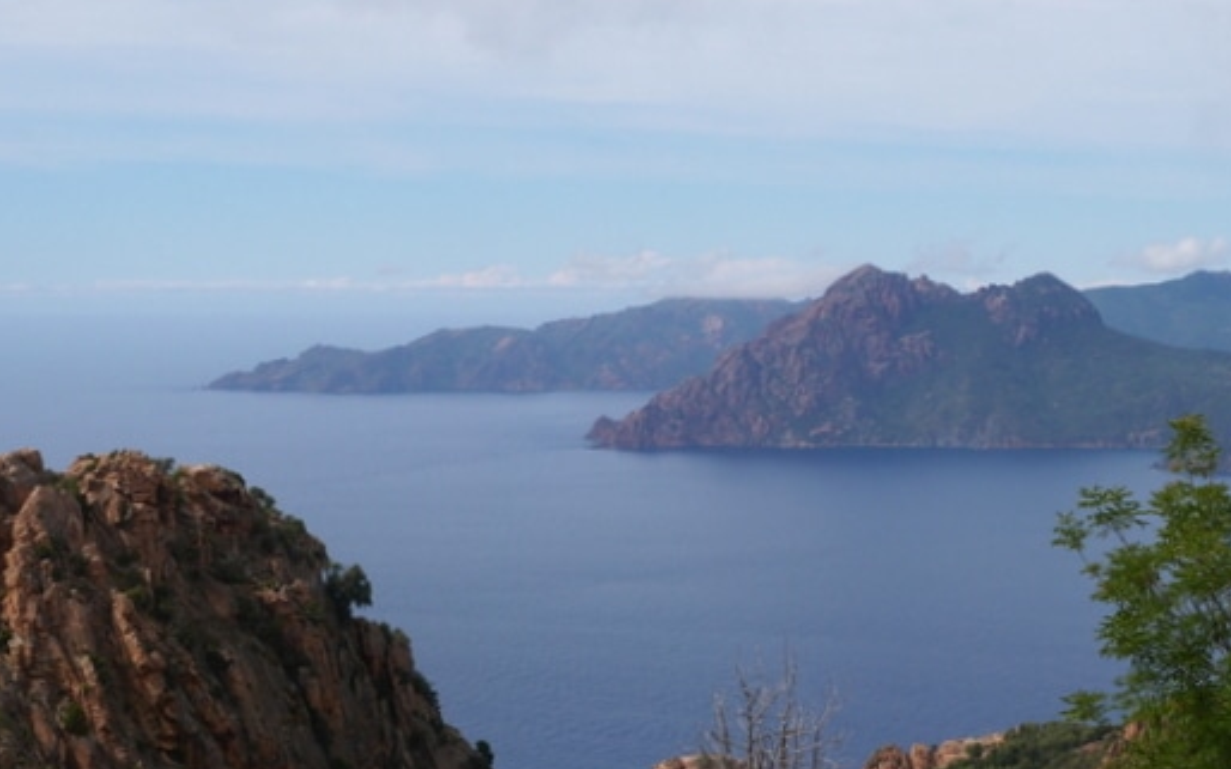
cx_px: 939
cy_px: 367
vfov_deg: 19.7
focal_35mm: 66
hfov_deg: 30.5
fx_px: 2214
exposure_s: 1/400
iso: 200
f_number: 10
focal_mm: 20
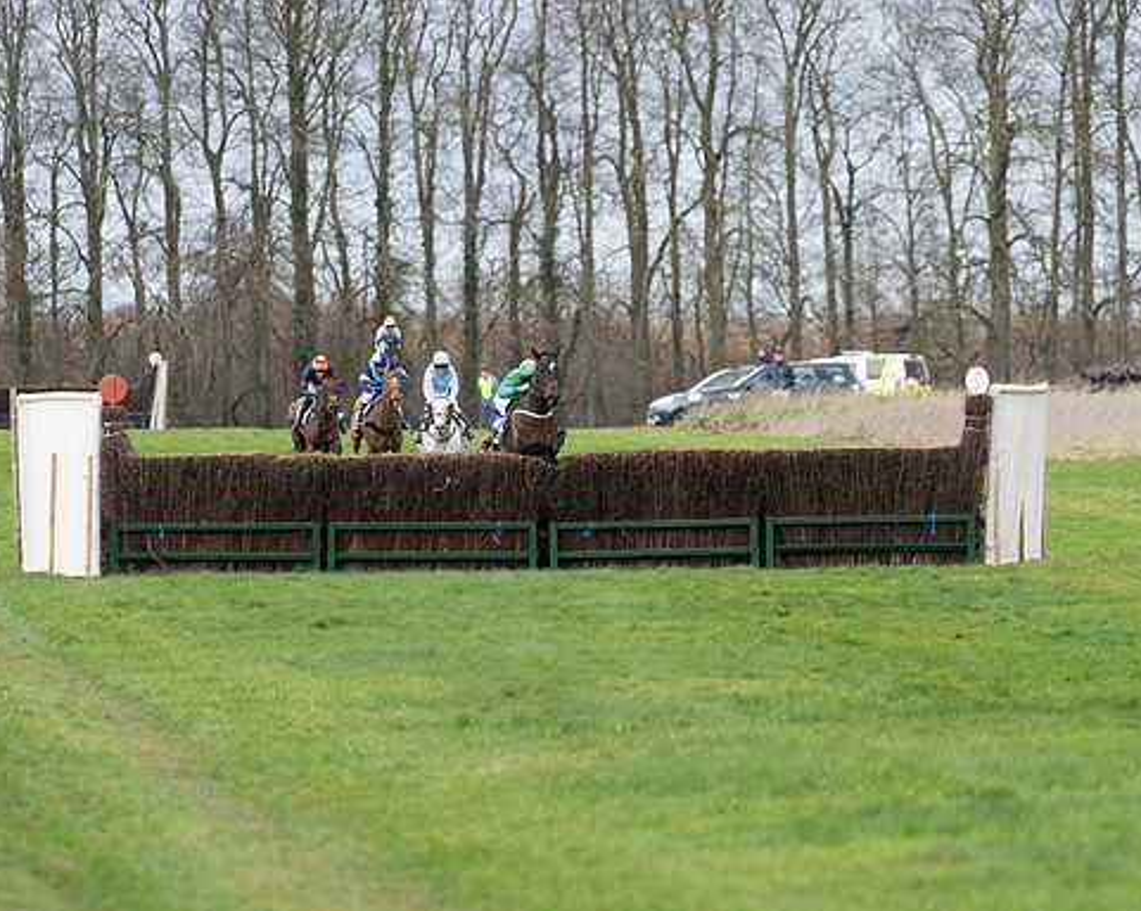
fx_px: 15825
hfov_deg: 4.1
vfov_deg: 3.3
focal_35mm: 469
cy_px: 457
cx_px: 600
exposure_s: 1/1250
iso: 500
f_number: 4
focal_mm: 276
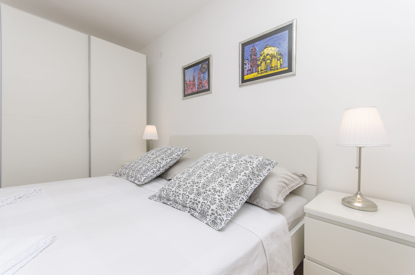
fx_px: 173
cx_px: 208
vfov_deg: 77.1
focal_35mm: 15
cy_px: 138
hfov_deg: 100.5
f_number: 7.1
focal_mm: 10
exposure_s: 1/100
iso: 100
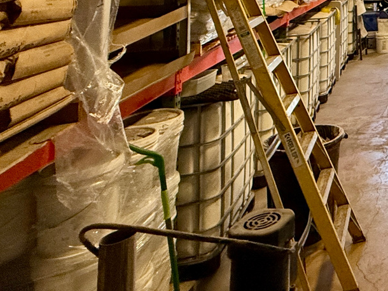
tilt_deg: +5.0
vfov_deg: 26.1
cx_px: 582
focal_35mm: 47
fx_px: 527
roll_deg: +1.1
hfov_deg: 27.6
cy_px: -93
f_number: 2.2
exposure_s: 1/120
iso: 250
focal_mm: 2.22
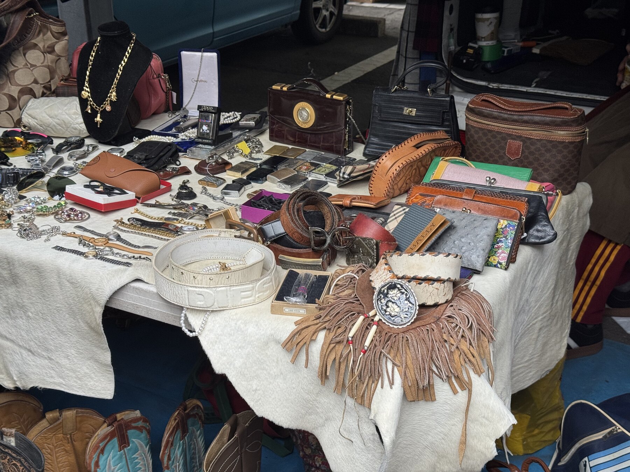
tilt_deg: -24.1
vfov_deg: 30.3
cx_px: 315
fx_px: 874
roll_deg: -0.2
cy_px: 236
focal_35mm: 48
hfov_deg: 39.7
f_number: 1.78
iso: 64
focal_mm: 6.76
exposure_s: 1/50
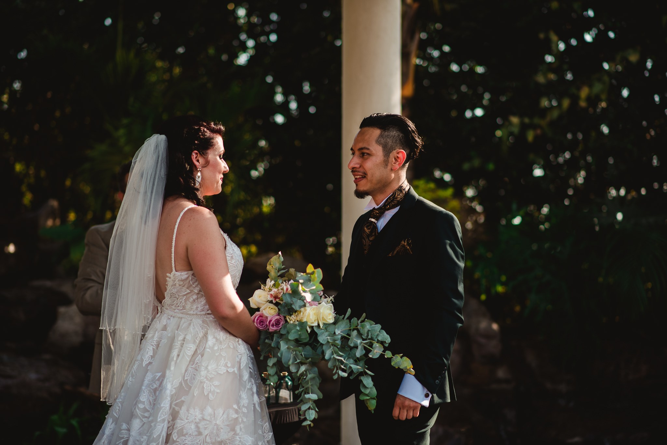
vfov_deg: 16.1
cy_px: 222
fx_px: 1575
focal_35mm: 85
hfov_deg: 23.9
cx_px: 334
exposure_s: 1/800
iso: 80
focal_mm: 85
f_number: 2.5
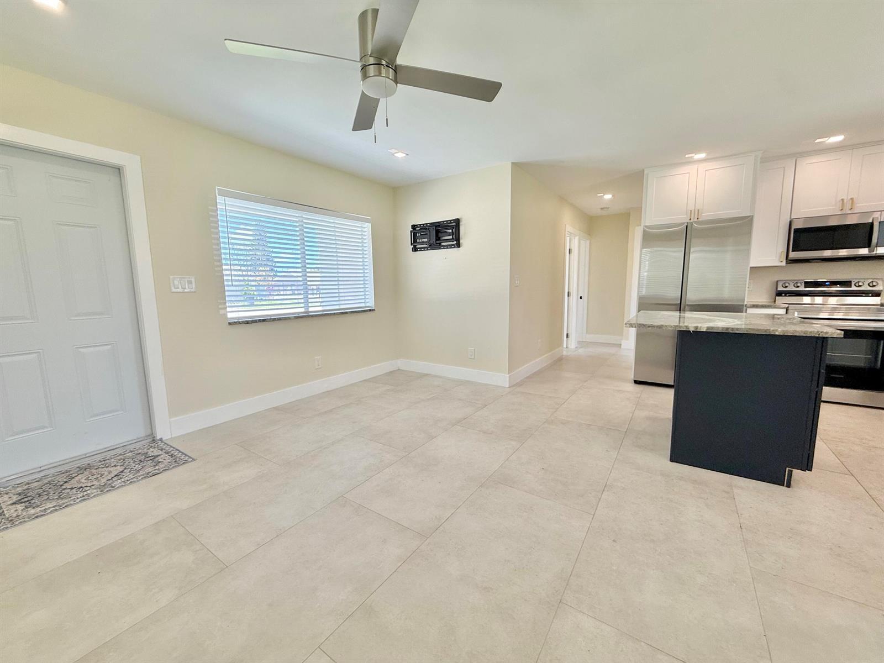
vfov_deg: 85.7
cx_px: 442
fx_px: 358
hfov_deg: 102.1
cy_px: 332
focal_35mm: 14
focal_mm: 2.22
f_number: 2.2
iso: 64
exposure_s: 1/120
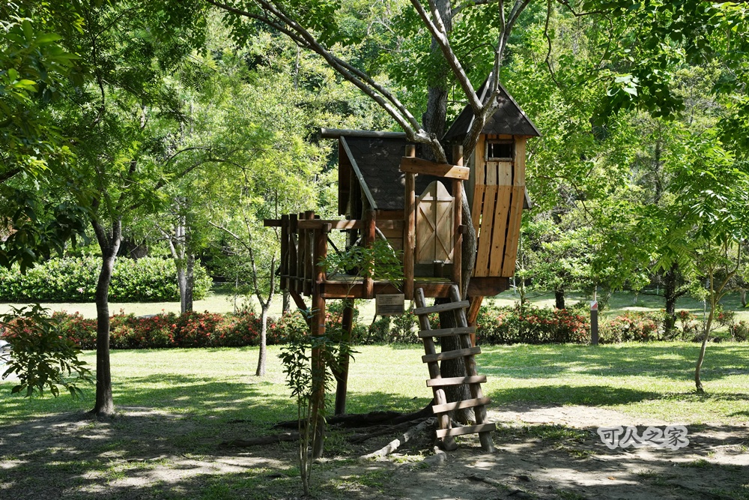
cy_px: 250
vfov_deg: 28.5
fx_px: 982
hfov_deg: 41.7
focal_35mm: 47
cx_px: 374
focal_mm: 47.2
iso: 1600
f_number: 8
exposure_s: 1/800
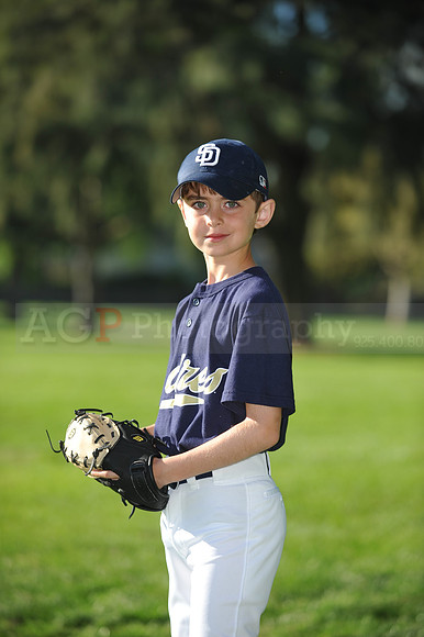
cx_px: 212
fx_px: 2565
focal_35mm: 145
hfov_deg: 9.5
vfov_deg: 14.2
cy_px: 318
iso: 200
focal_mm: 145
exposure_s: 1/1000
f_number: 4
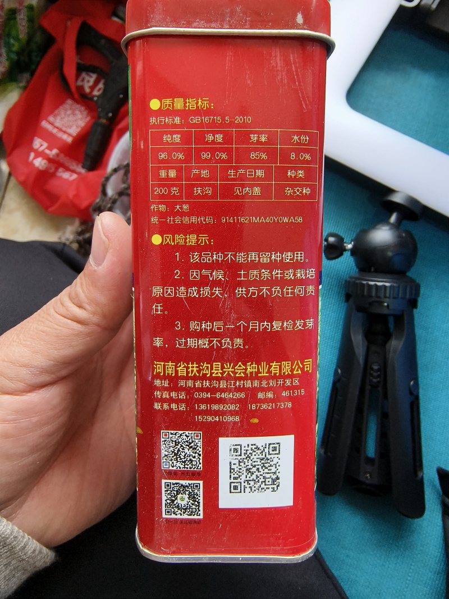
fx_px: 450
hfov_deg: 53.1
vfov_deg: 67.3
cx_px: 224
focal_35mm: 26
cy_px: 300
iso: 131
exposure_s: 1/33.3
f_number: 2
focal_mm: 2.28
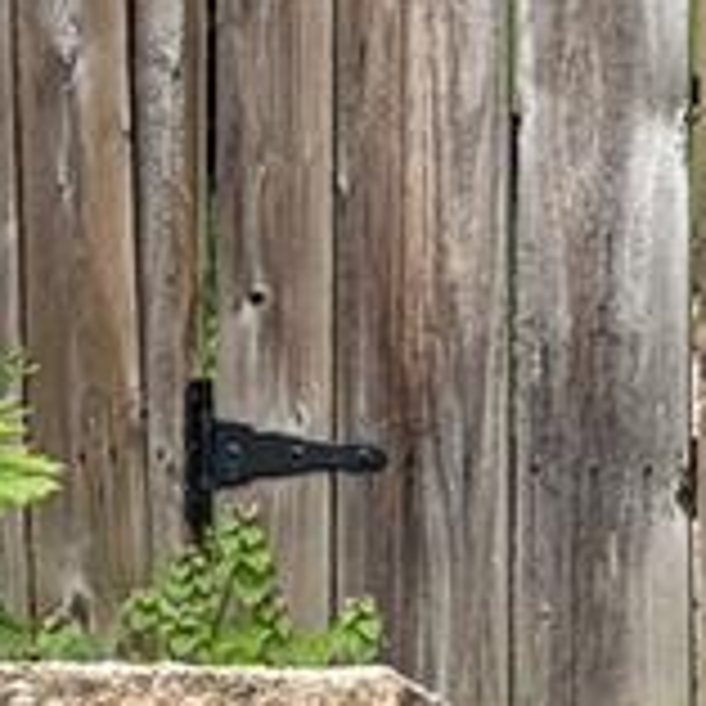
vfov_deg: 7.7
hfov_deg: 7.6
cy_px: 22
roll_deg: +2.1
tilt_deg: +7.8
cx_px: 1120
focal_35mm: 225
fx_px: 5192
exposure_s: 1/1239
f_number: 1.6
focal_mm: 5.96
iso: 50
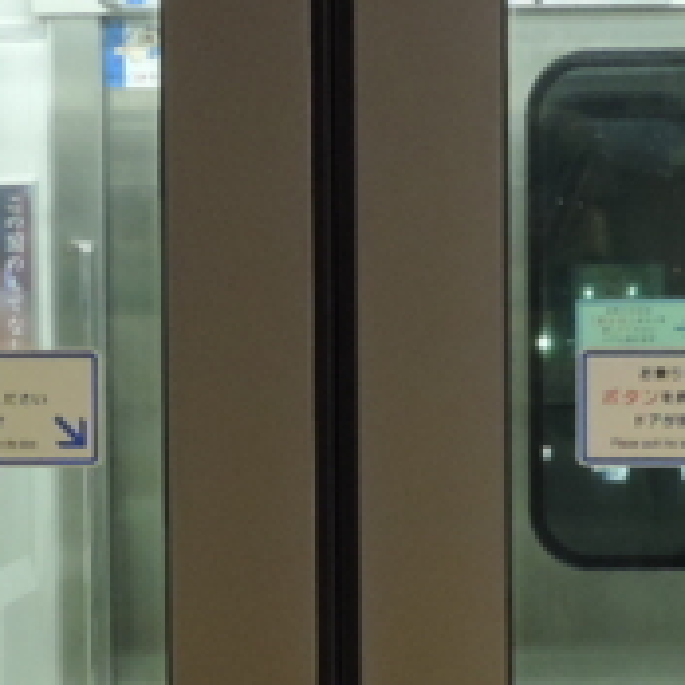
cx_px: 405
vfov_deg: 13.0
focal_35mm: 134
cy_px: 394
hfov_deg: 13.0
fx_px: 3000
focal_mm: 5.8
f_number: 3.2
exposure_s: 1/15
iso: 400
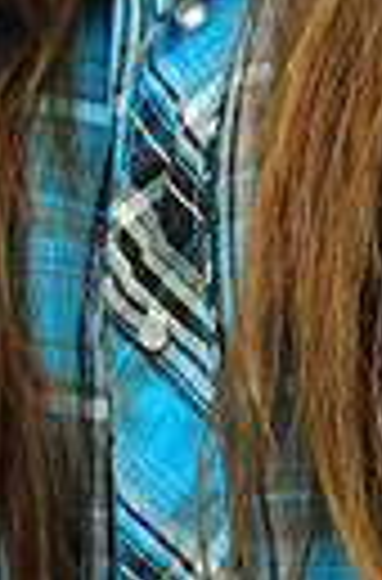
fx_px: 7589
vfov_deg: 4.3
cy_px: -719
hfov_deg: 2.9
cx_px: 335
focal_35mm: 473
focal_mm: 70
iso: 1250
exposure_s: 1/125
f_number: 4
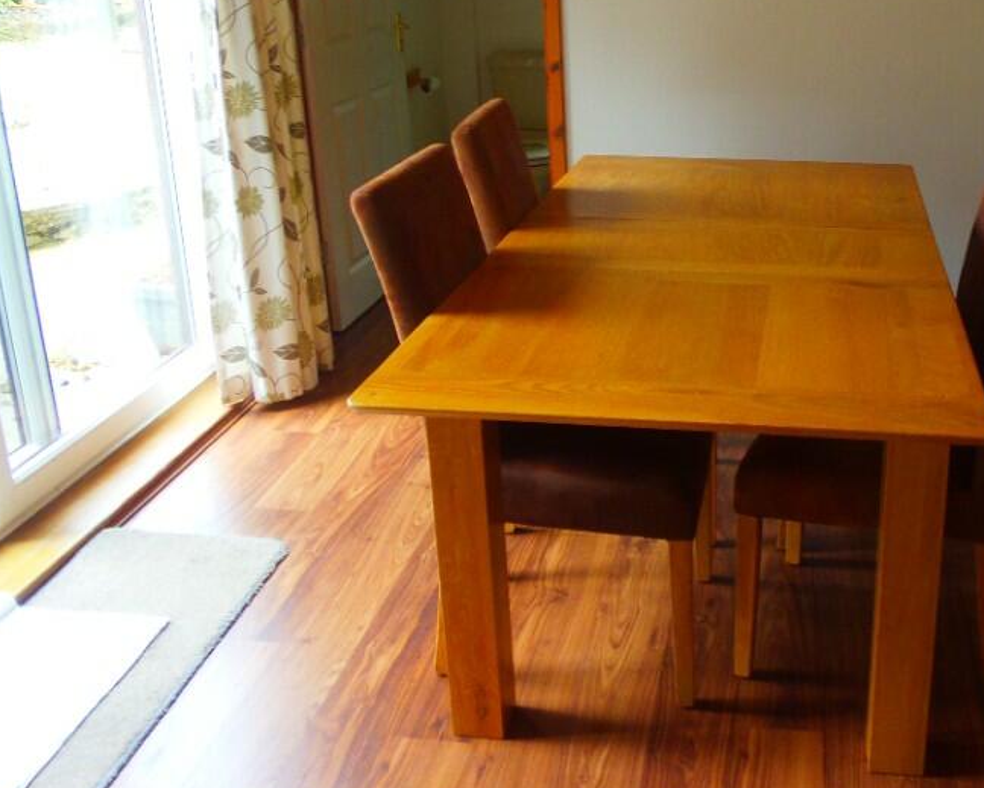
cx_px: 632
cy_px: 295
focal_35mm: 37
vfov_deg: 39.9
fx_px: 1078
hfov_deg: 48.5
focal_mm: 4.3
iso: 80
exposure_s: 1/30
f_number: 2.9
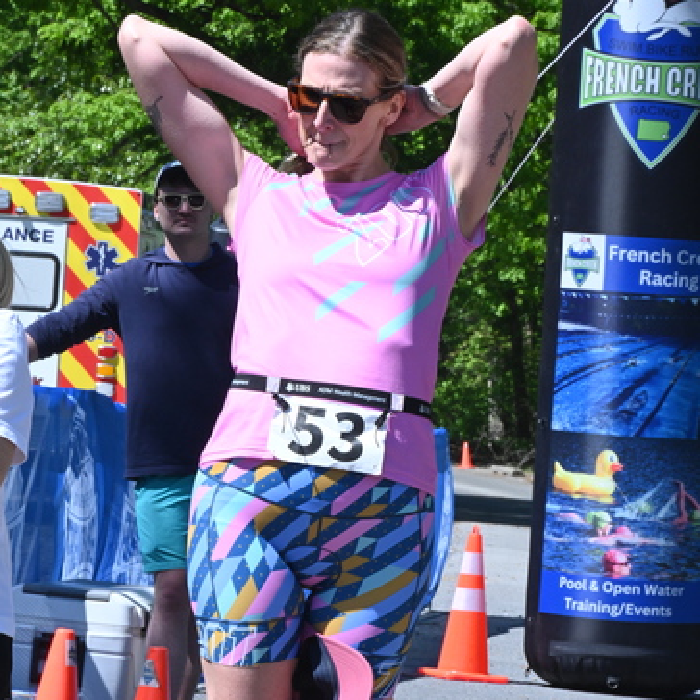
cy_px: 354
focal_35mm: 257
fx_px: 5880
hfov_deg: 6.8
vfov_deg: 6.8
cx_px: 349
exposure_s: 1/200
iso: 2000
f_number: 36
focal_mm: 200
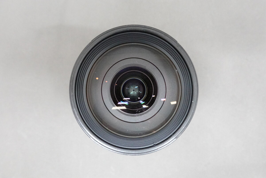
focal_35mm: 46
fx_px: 340
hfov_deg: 42.7
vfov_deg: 29.2
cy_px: 89
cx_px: 133
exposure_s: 1/50
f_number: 5.6
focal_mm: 16.86
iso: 5000
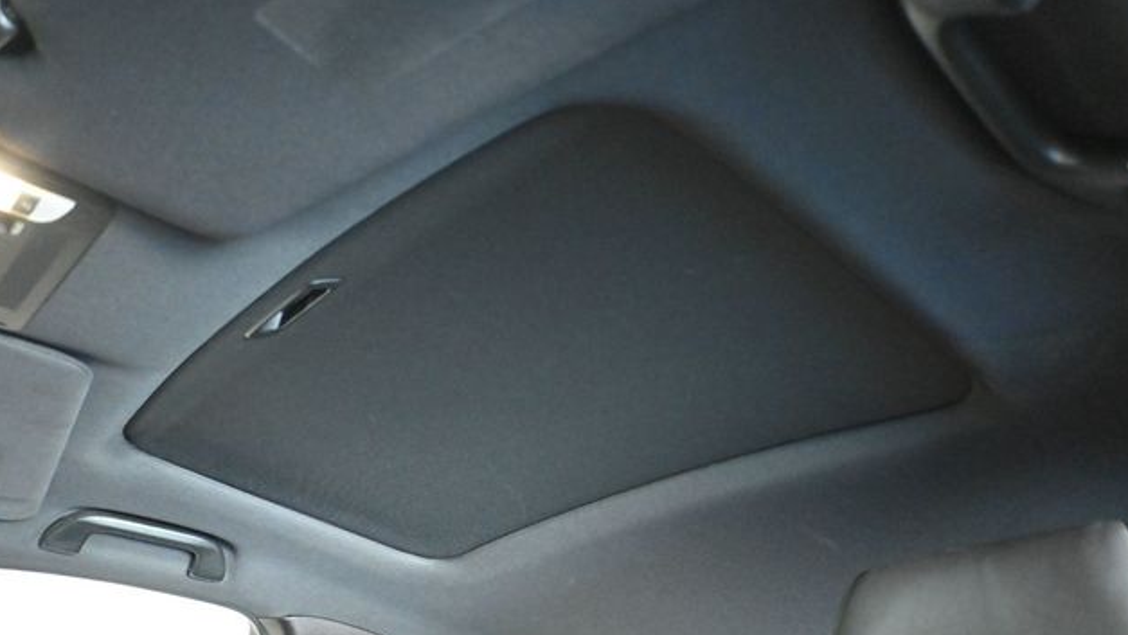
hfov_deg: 62.2
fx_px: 935
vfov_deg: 37.4
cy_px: 376
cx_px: 568
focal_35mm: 31
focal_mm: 19.5
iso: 12800
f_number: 3.8
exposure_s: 1/30
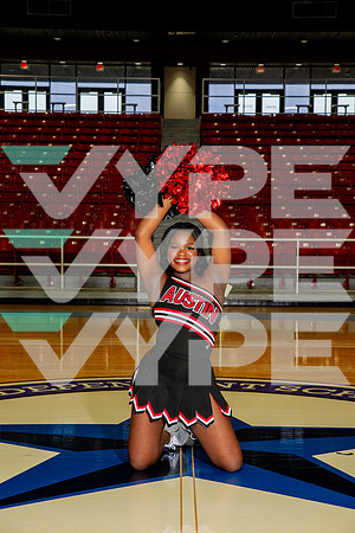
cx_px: 178
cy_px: 266
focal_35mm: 70
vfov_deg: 28.8
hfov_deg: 19.5
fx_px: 1035
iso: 800
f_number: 7.1
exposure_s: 1/320
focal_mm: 70
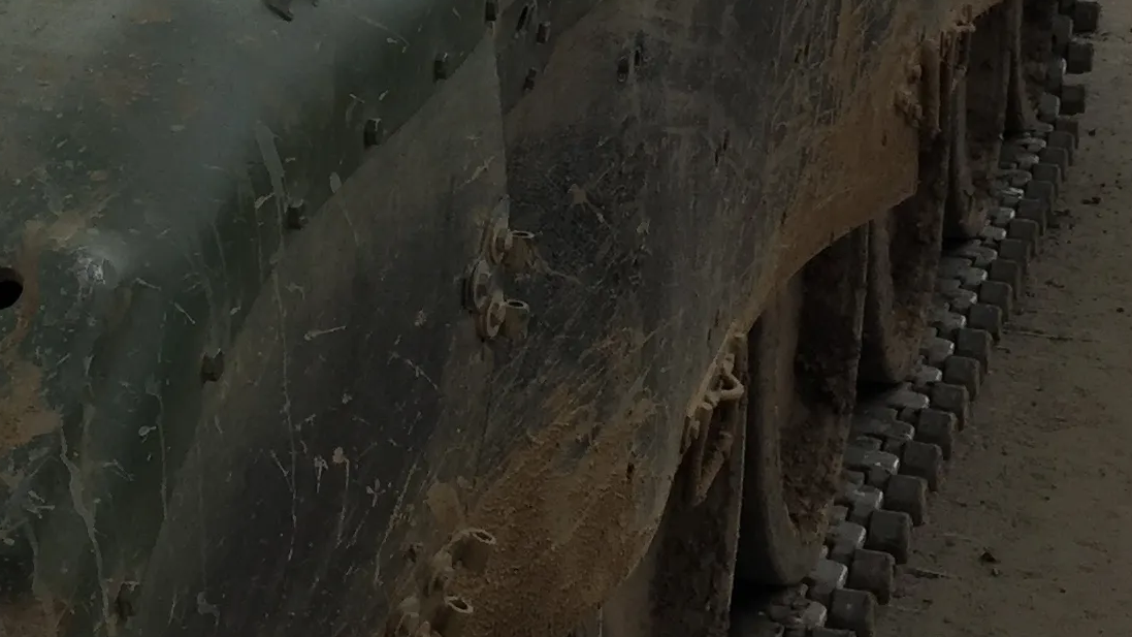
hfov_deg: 22.4
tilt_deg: -6.4
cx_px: 217
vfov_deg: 12.3
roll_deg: +0.4
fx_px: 2821
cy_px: -301
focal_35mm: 94
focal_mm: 4.15
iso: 32
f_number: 2.2
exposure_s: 1/1799
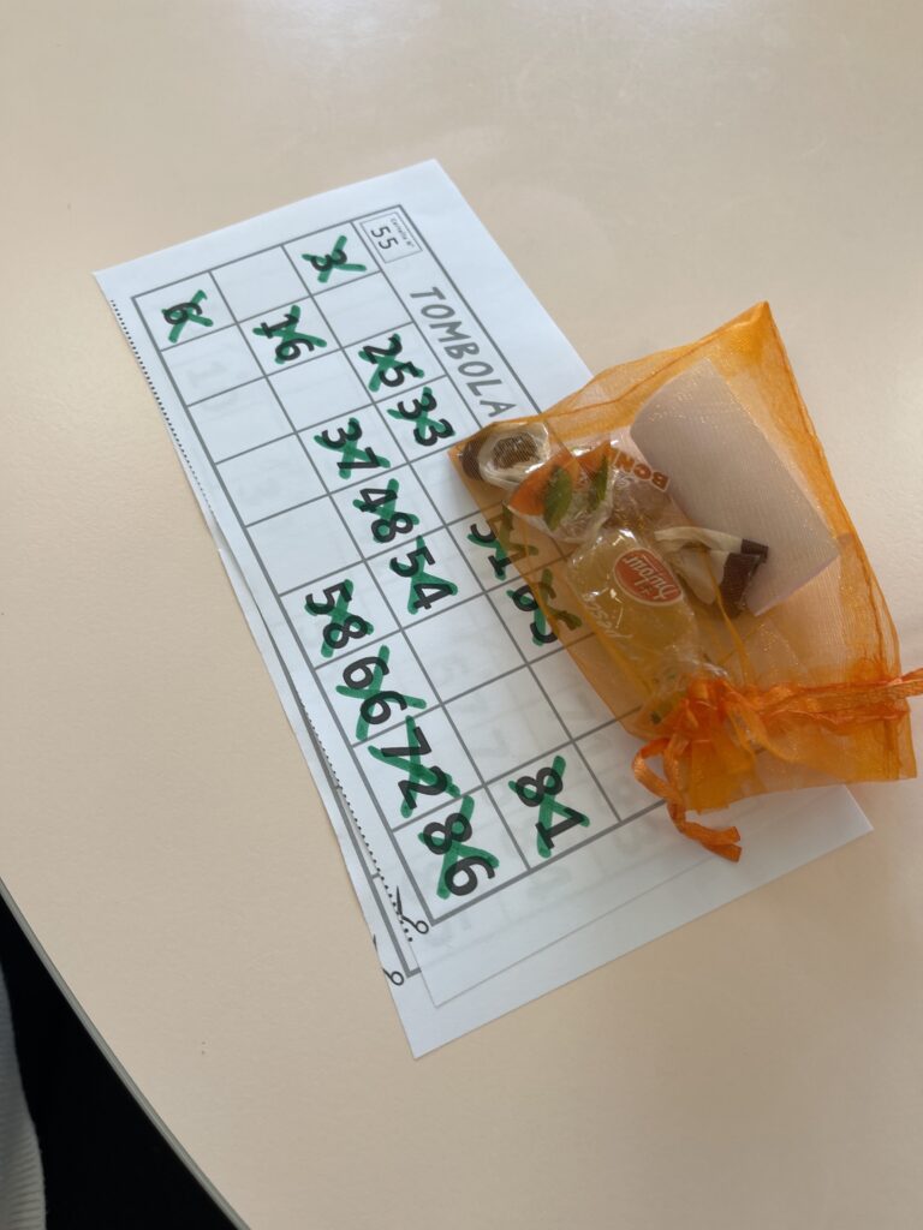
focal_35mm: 25
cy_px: 615
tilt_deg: -63.0
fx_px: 889
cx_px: 462
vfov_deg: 69.4
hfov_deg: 54.9
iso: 32
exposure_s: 1/166
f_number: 1.6
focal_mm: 5.1
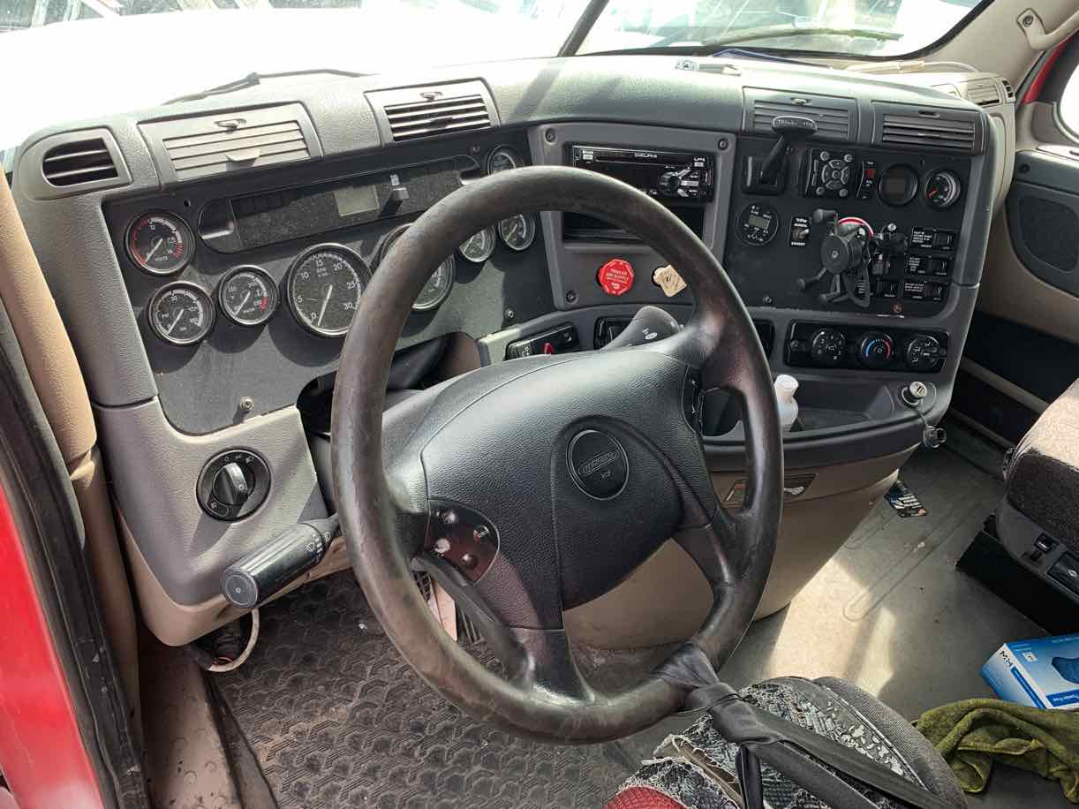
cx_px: 540
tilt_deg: -35.4
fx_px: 810
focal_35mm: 26
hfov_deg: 67.3
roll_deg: -14.2
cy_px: 404
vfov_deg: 53.0
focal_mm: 4.25
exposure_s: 1/121
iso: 50
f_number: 1.8
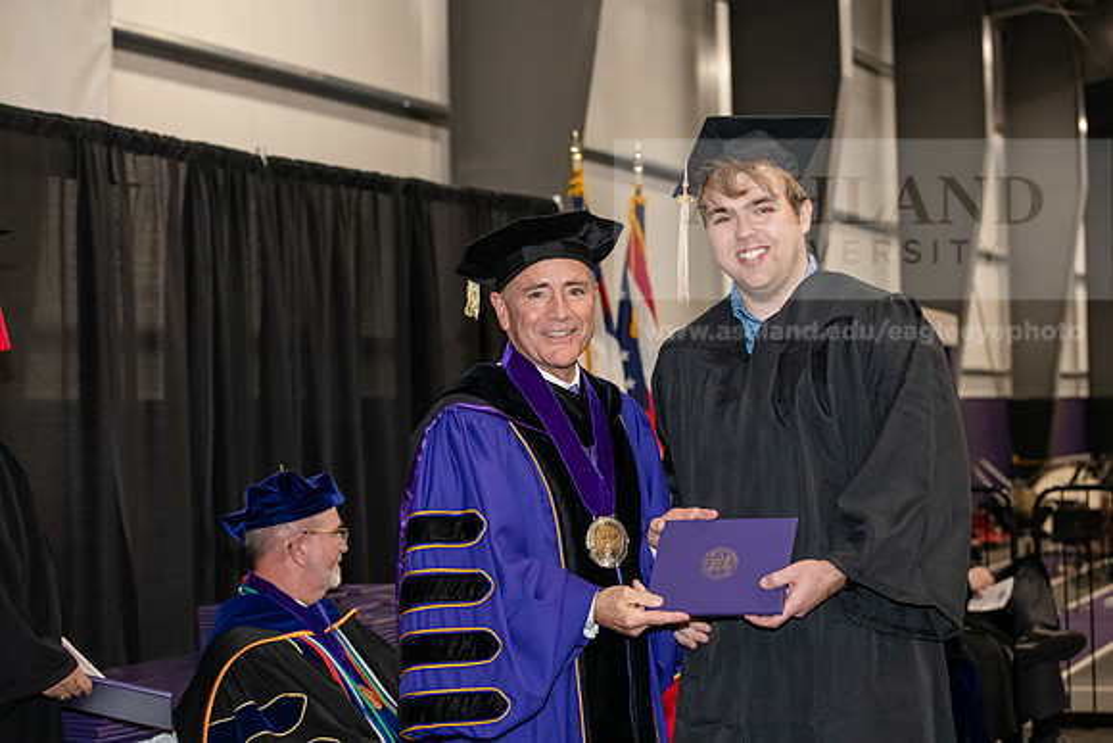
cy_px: 372
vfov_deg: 19.5
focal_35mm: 70
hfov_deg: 28.8
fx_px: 2165
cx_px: 556
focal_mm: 70
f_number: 5
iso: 2500
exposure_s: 1/200
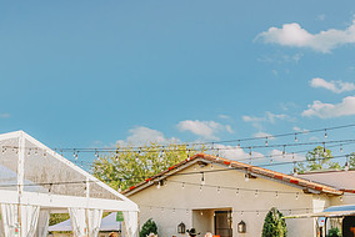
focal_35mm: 49
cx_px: 188
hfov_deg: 40.3
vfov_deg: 27.2
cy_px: 181
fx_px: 484
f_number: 7.1
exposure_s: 1/2000
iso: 640
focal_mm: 24
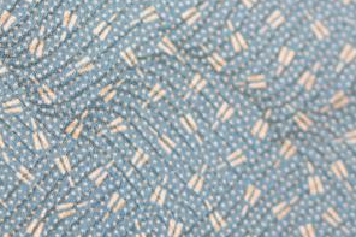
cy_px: -174
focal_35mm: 385
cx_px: 172
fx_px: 3805
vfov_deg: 3.5
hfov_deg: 5.4
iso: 2000
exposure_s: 1/125
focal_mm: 105
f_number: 4
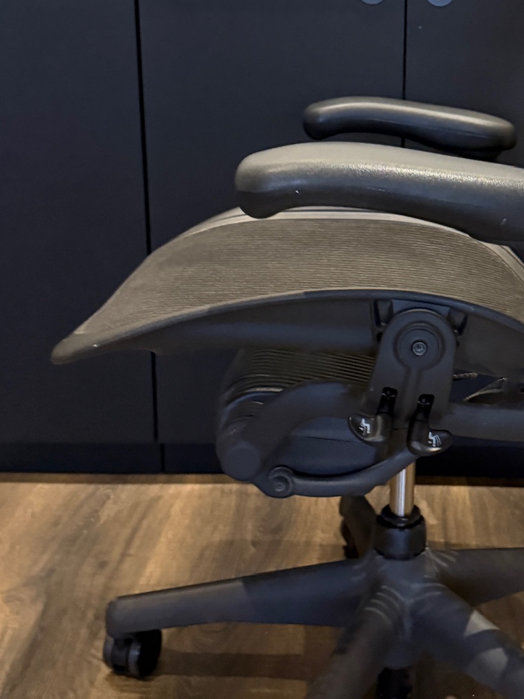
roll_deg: -2.1
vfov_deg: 39.5
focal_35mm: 48
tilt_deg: -11.1
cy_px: 273
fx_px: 969
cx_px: 417
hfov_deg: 29.6
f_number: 1.78
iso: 1000
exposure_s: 1/31
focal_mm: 6.76
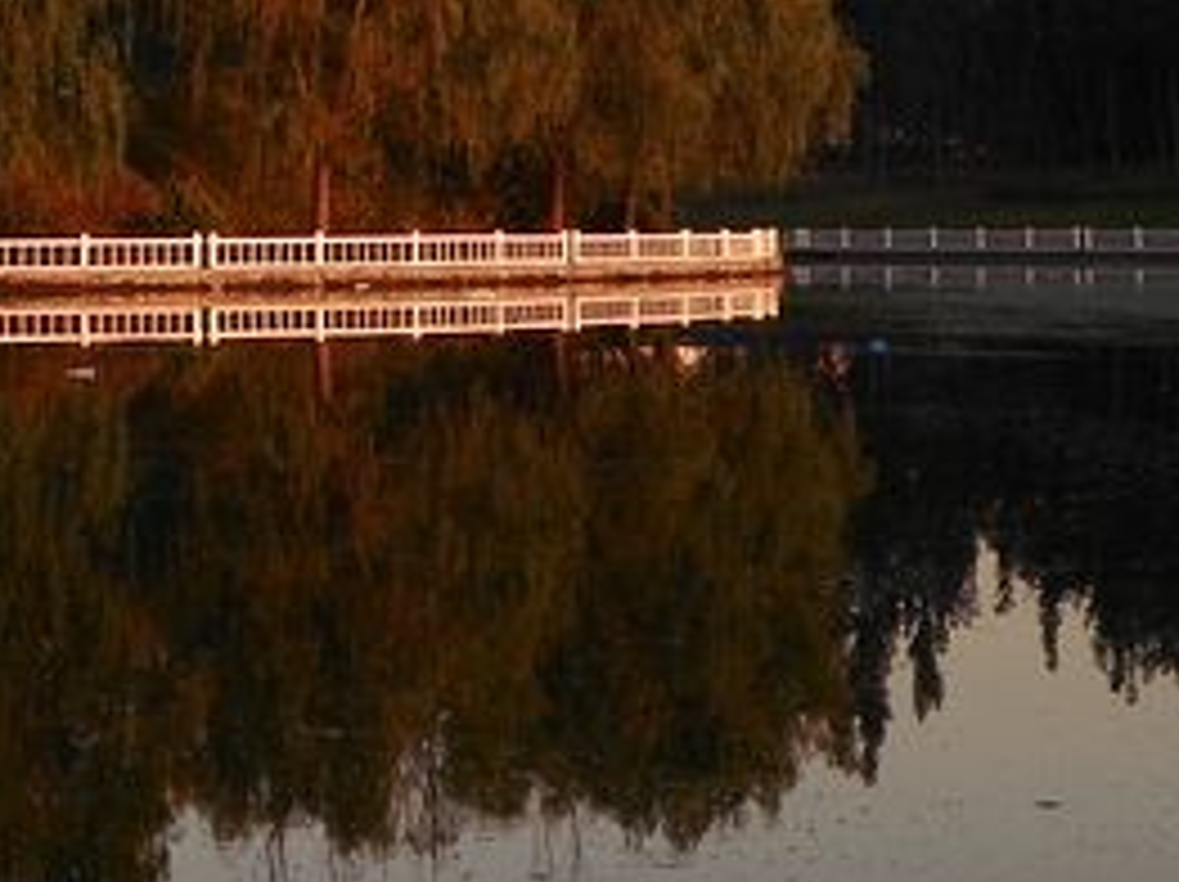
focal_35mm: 104
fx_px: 3539
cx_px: 171
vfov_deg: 14.0
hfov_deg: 18.7
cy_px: 52
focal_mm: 6.1
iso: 64
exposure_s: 1/200
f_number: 3.2
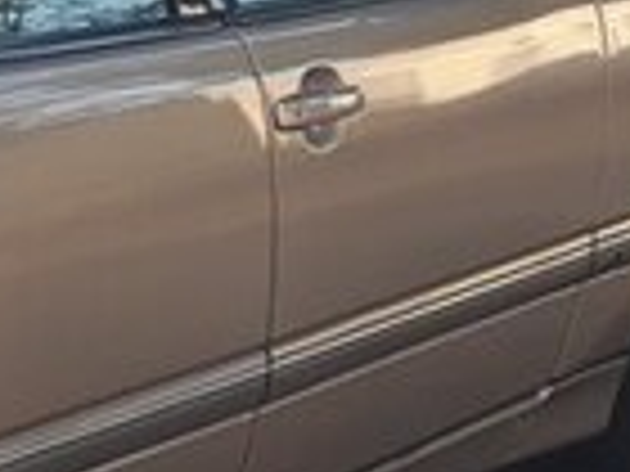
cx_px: -626
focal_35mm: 127
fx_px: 2311
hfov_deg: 13.4
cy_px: 461
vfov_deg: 11.6
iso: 40
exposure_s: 1/121
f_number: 1.9
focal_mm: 3.6
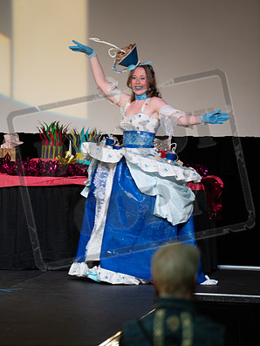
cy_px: 171
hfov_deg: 6.8
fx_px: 2182
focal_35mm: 218
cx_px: 130
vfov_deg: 9.1
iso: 1600
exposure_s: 1/200
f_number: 4
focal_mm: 200
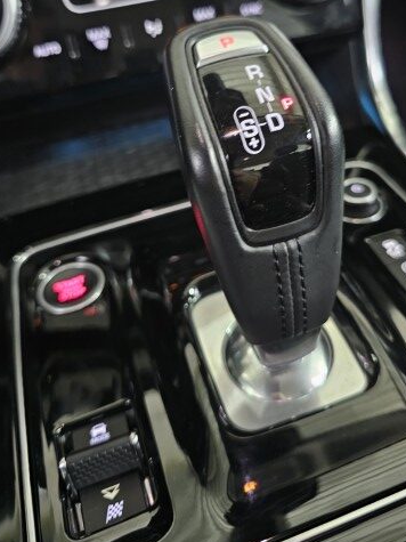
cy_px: 192
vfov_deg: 57.4
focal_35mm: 31
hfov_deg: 45.3
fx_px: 485
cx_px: 229
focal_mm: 6.3
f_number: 1.7
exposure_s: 1/25
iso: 1000
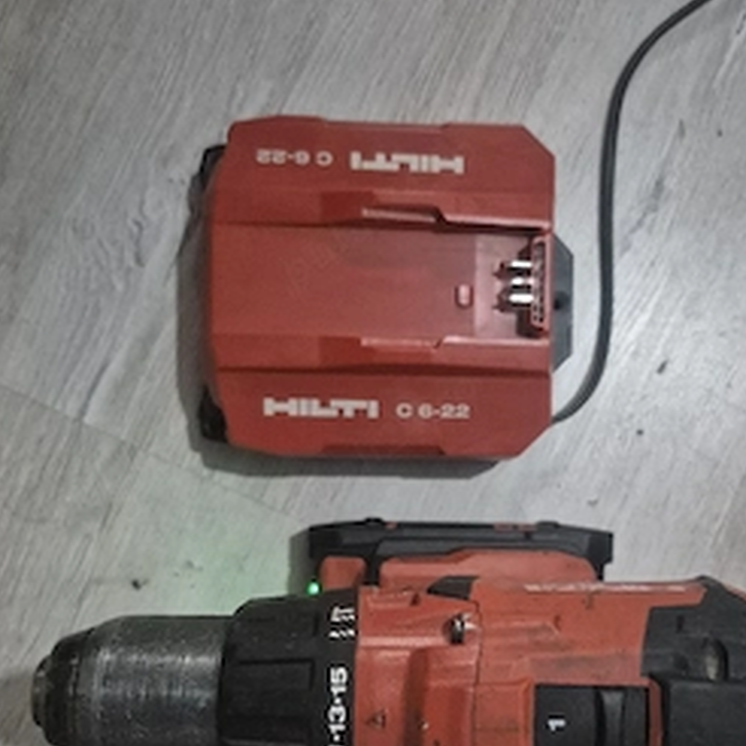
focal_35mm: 33
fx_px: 805
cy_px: 485
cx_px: 440
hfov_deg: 49.5
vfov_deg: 49.1
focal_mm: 5.4
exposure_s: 1/100
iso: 2000
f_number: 1.8
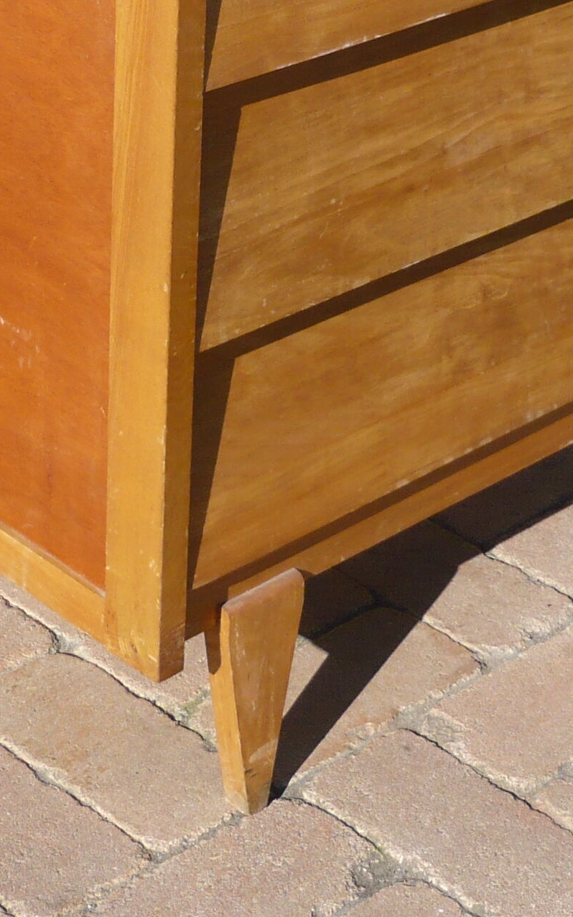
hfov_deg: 12.8
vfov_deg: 20.1
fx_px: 2549
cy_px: 136
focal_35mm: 102
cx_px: 246
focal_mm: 6.6
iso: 100
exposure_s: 1/125
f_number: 9
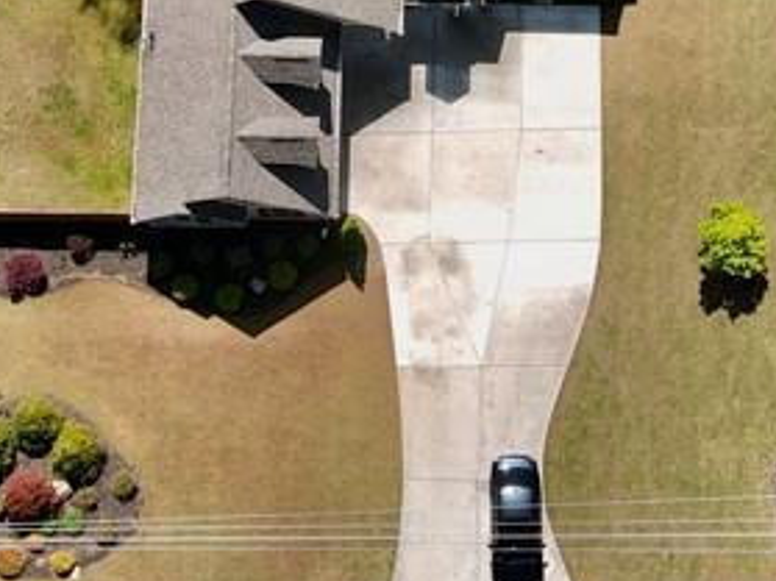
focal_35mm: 88
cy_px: -207
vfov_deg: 15.8
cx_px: 342
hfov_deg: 22.3
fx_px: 1972
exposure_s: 1/400
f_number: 2.8
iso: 100
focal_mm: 4.5
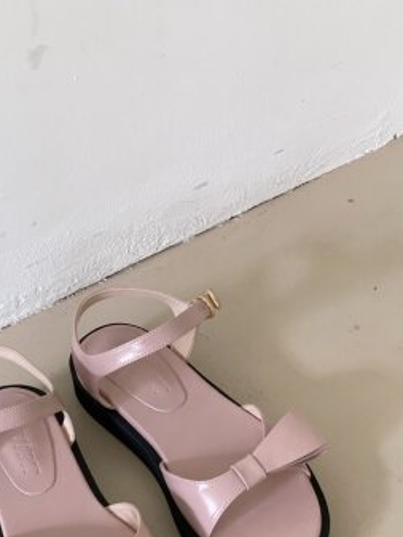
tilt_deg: -47.0
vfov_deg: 26.2
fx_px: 1148
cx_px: 137
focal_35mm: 74
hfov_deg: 19.9
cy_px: 365
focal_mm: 6
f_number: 2
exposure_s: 1/122
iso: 200
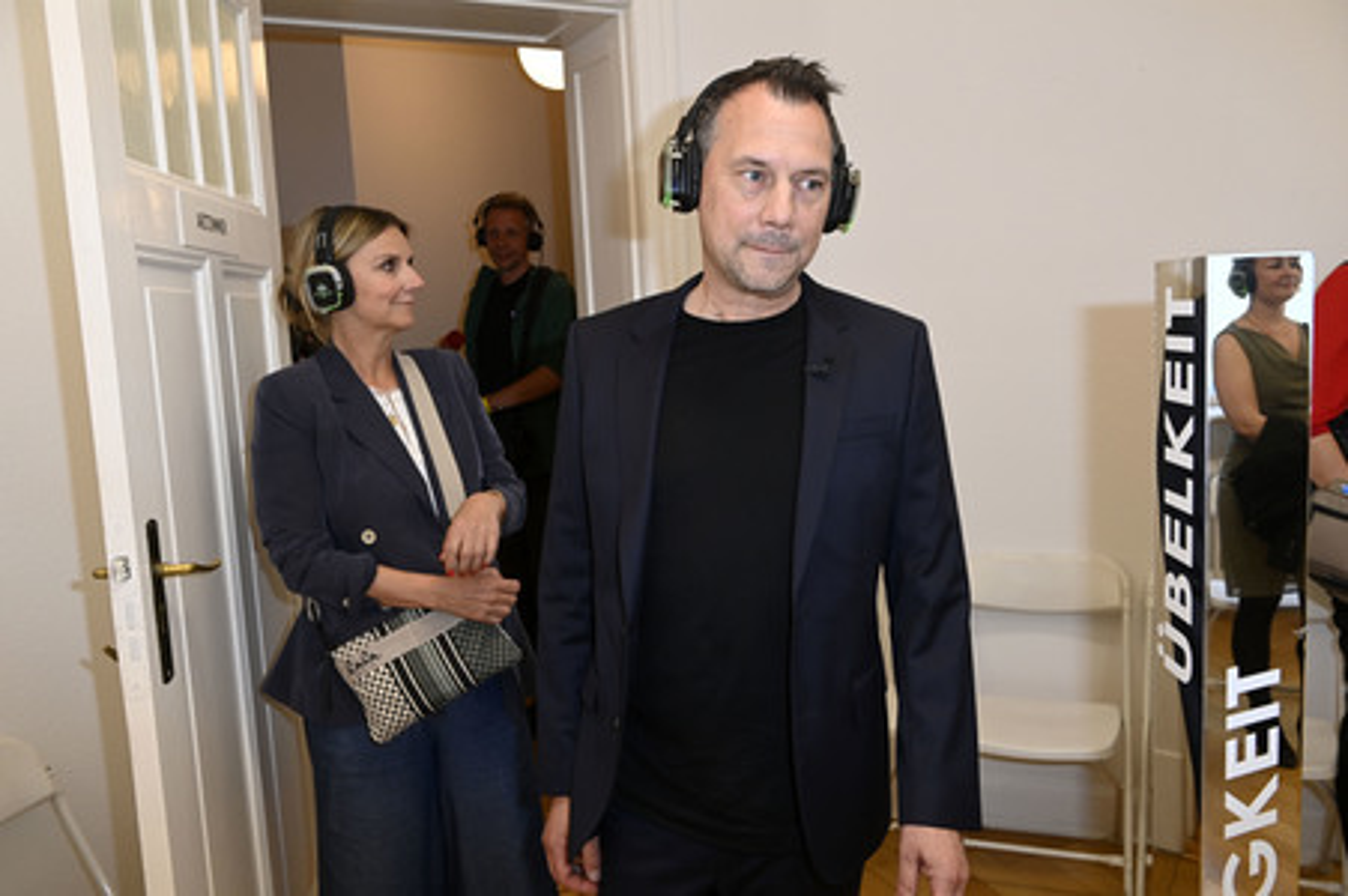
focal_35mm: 29
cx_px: 674
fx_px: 1085
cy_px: 448
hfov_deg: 63.7
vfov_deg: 44.9
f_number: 5.6
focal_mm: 29
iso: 2500
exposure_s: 1/125
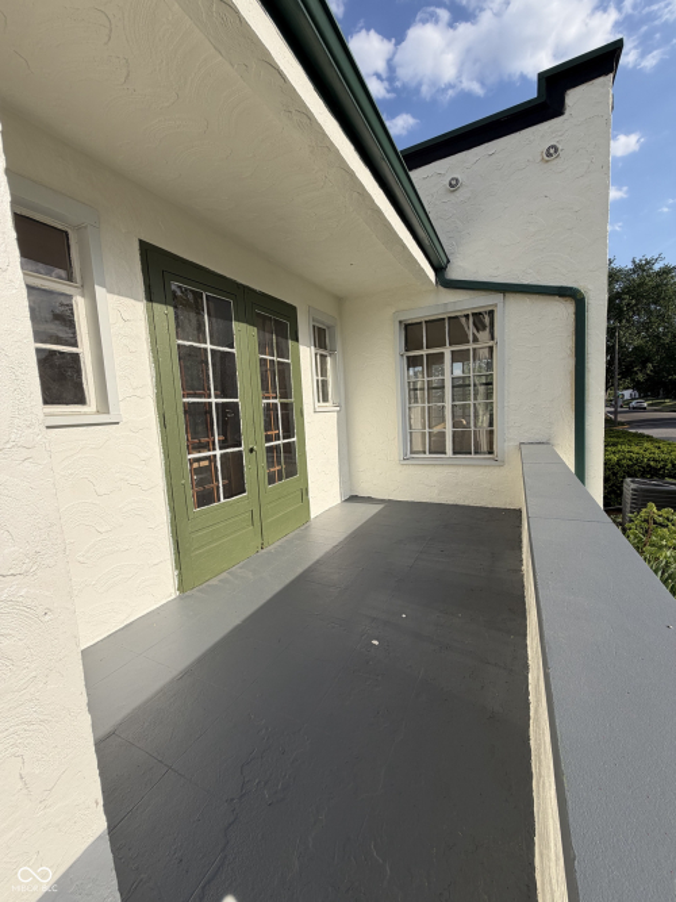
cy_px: 451
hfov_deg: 85.7
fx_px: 365
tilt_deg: -6.4
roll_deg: +1.7
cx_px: 338
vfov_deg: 102.1
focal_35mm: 14
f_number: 2.2
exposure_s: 1/1001
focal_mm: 2.22
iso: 20
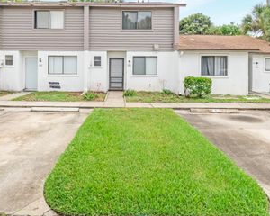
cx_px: 117
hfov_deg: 66.2
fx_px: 206
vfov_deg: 54.1
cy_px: 71
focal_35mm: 26
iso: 250
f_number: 9
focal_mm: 11
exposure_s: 1/4000
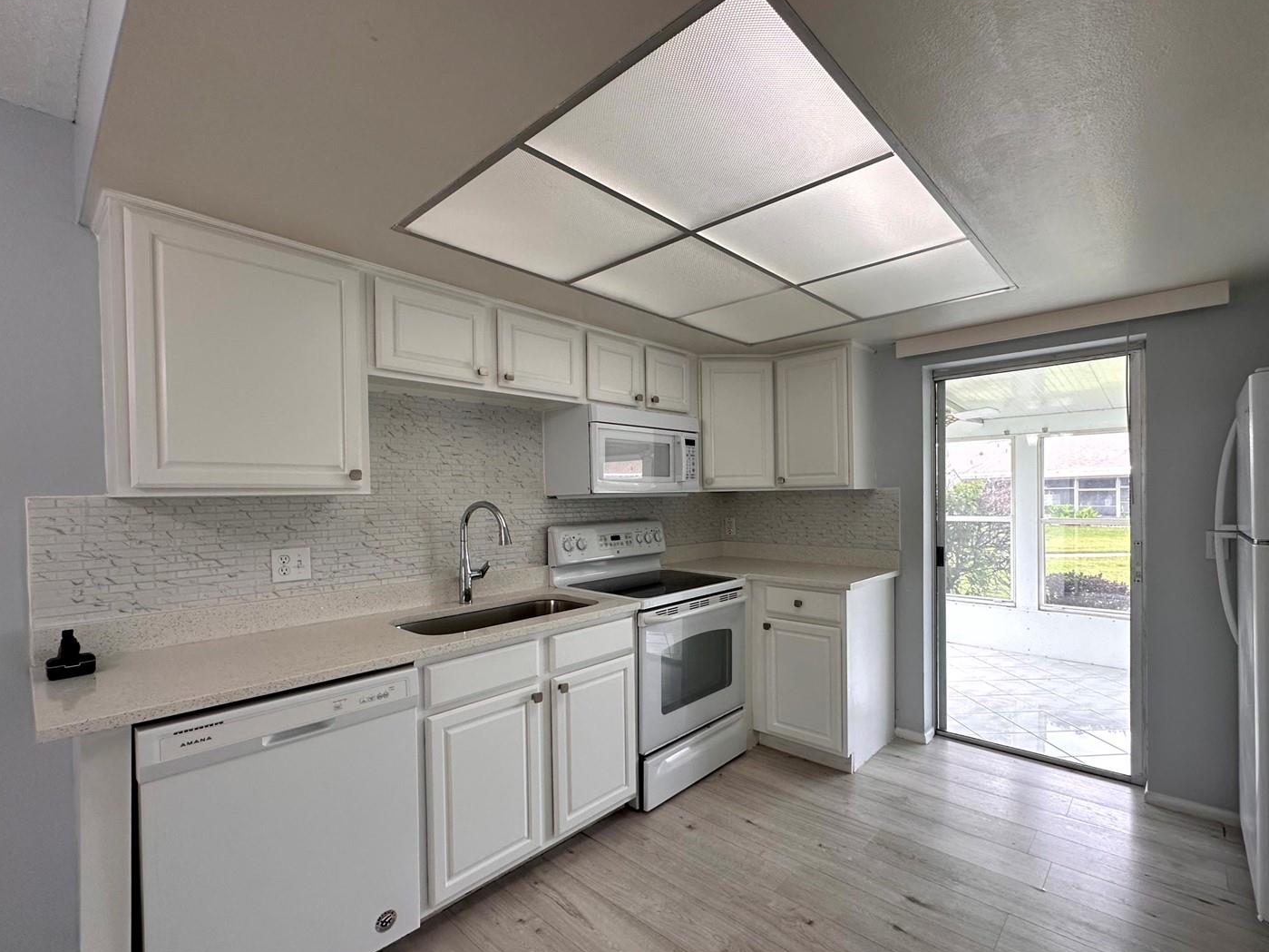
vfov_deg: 78.0
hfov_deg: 94.4
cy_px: 505
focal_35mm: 16
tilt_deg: -0.9
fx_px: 586
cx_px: 674
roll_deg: +0.4
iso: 100
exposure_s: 1/120
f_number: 2.2
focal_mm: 2.22
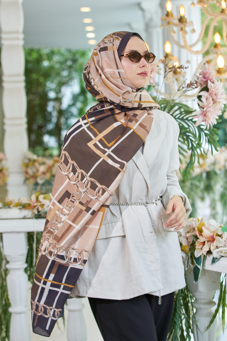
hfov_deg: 18.2
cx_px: 114
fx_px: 709
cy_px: 170
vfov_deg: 27.0
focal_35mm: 75
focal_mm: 75
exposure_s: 1/125
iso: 800
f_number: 4
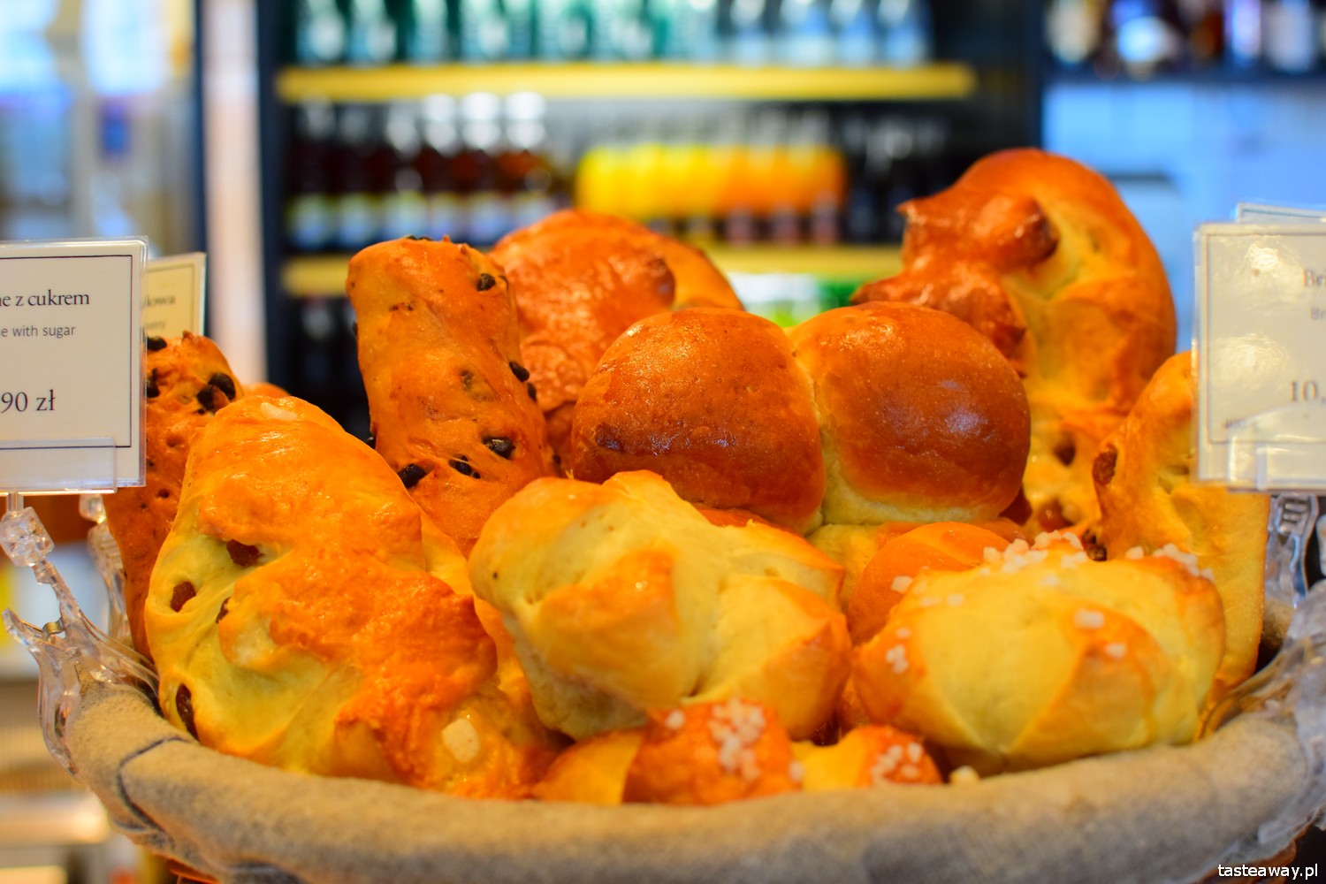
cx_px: 663
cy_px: 442
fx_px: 1934
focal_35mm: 52
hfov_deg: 37.9
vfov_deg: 25.8
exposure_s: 1/100
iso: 900
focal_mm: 35
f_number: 4.5
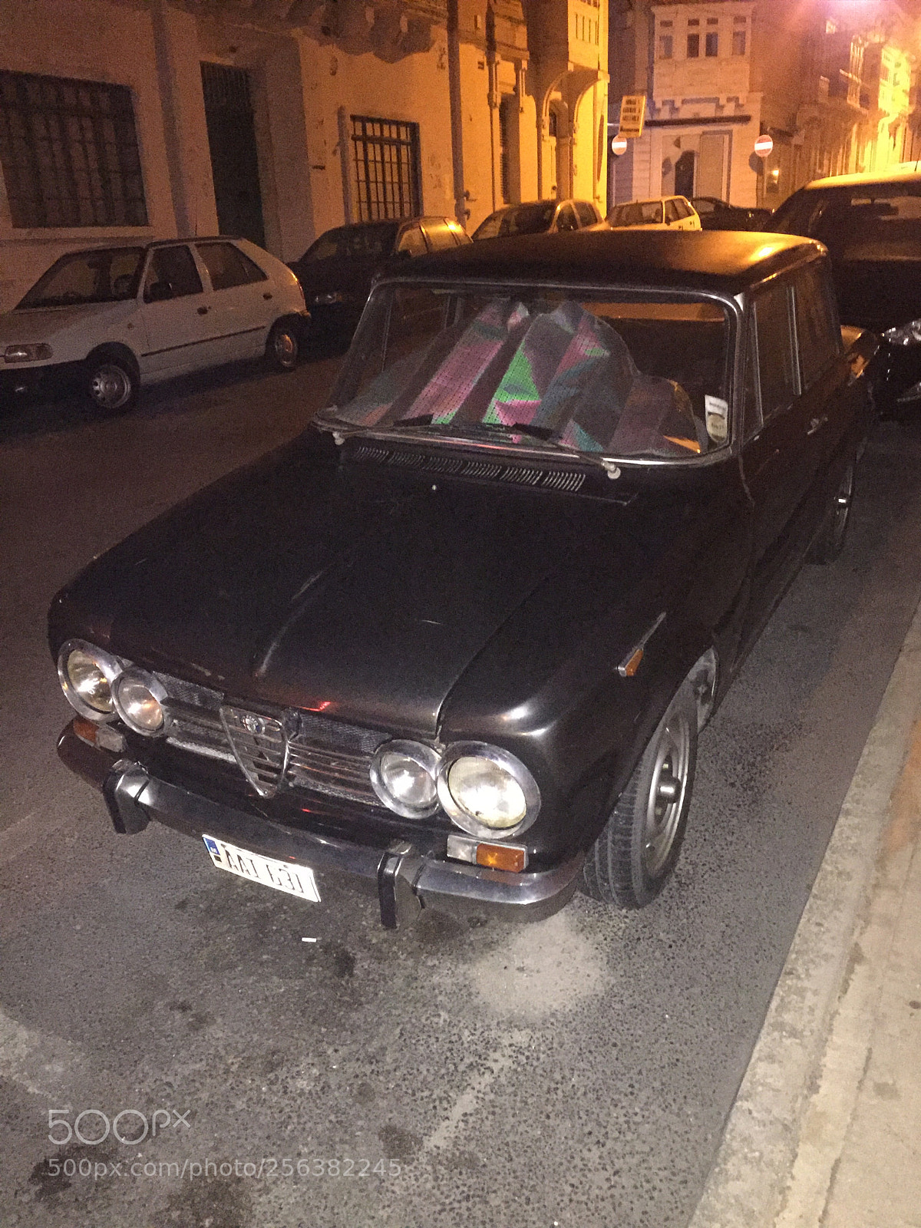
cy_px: 614
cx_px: 460
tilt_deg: -19.3
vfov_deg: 61.7
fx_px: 1029
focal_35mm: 29
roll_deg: +2.1
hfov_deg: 48.2
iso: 1250
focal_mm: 4.15
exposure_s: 1/17
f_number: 2.2
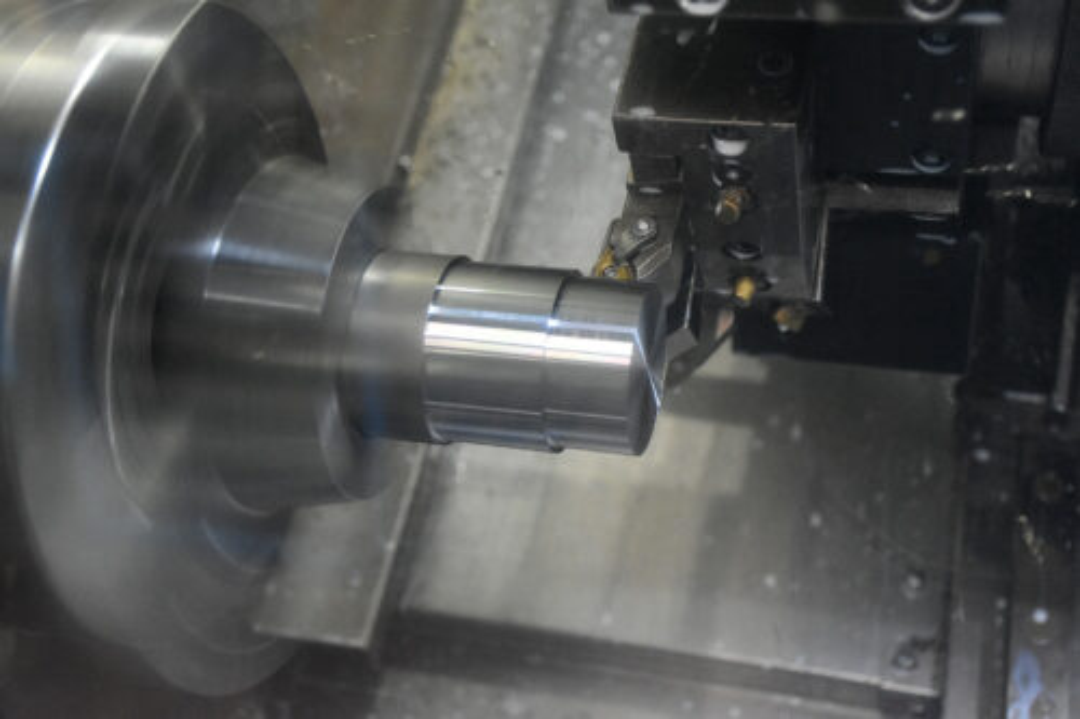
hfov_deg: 38.9
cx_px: 540
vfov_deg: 26.5
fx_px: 1529
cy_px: 360
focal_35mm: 51
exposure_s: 1/125
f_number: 4.2
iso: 5000
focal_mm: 34
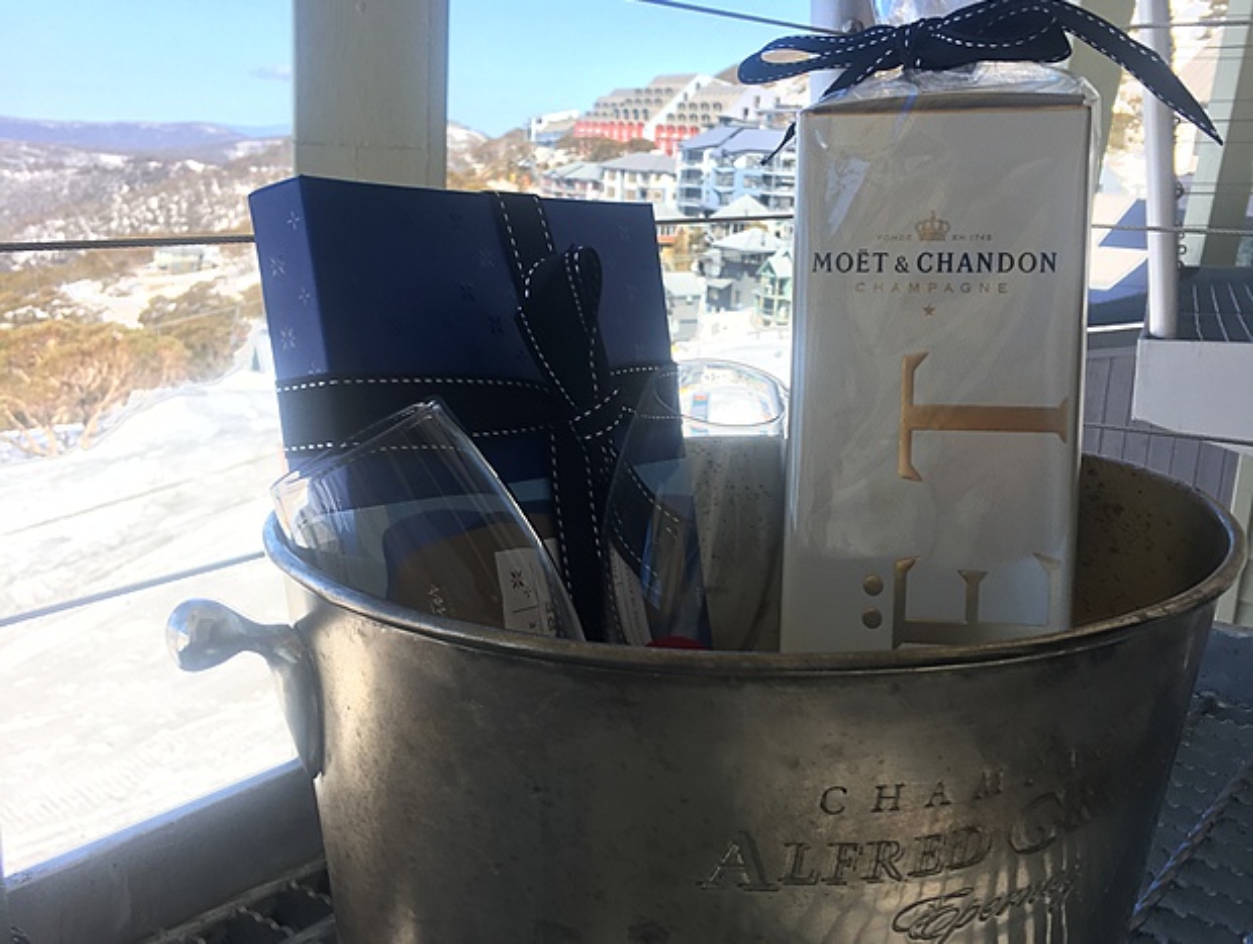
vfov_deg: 48.3
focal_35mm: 29
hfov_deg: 61.6
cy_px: 472
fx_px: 1051
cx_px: 626
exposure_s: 1/509
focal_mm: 4.15
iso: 25
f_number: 2.2
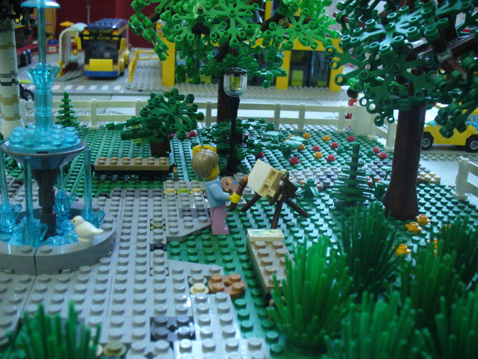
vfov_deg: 38.7
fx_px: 511
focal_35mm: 37
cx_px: 239
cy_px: 180
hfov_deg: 50.1
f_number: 2.8
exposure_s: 1/10
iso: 200
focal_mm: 6.1
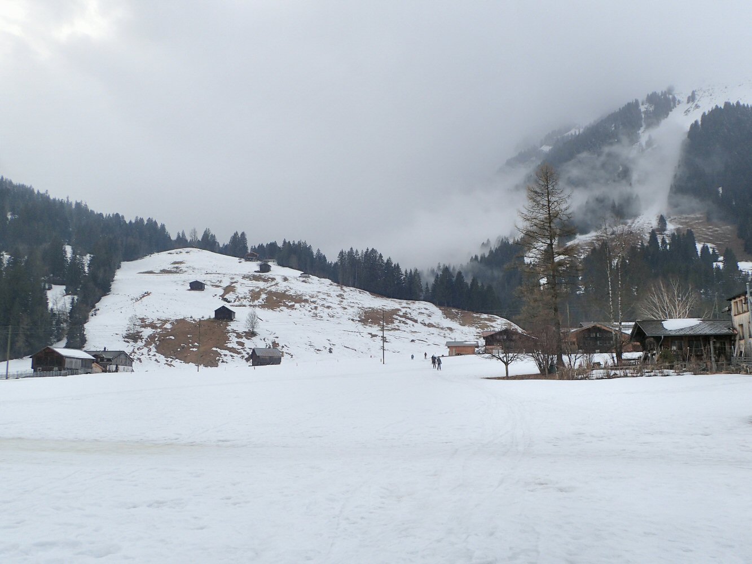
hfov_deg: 60.0
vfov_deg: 46.8
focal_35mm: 30
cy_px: 282
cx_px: 376
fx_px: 652
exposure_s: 1/400
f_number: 3.2
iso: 100
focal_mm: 5.5
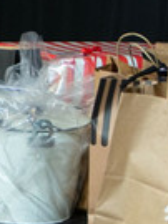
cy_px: 123
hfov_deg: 8.7
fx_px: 1063
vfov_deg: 12.1
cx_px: -133
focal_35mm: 164
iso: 2000
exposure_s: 1/100
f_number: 3
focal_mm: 24
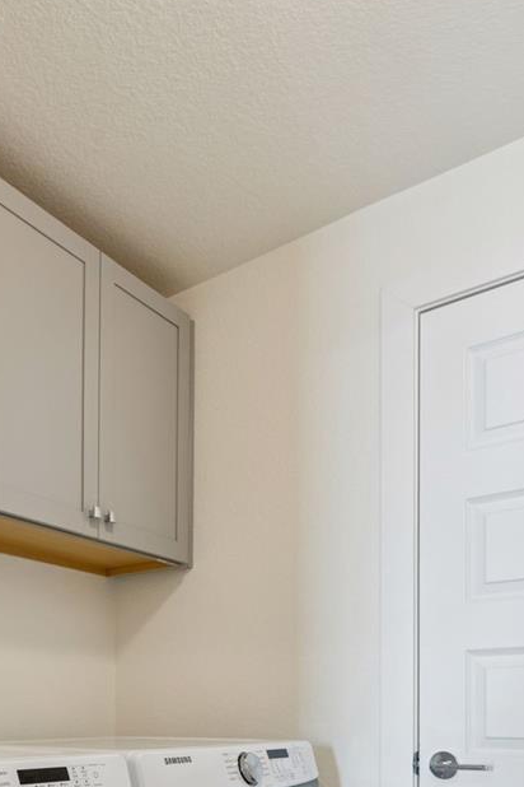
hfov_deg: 38.1
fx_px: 720
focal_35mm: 33
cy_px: 685
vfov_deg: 51.6
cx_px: 85
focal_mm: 17
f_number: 9
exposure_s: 1/13
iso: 400
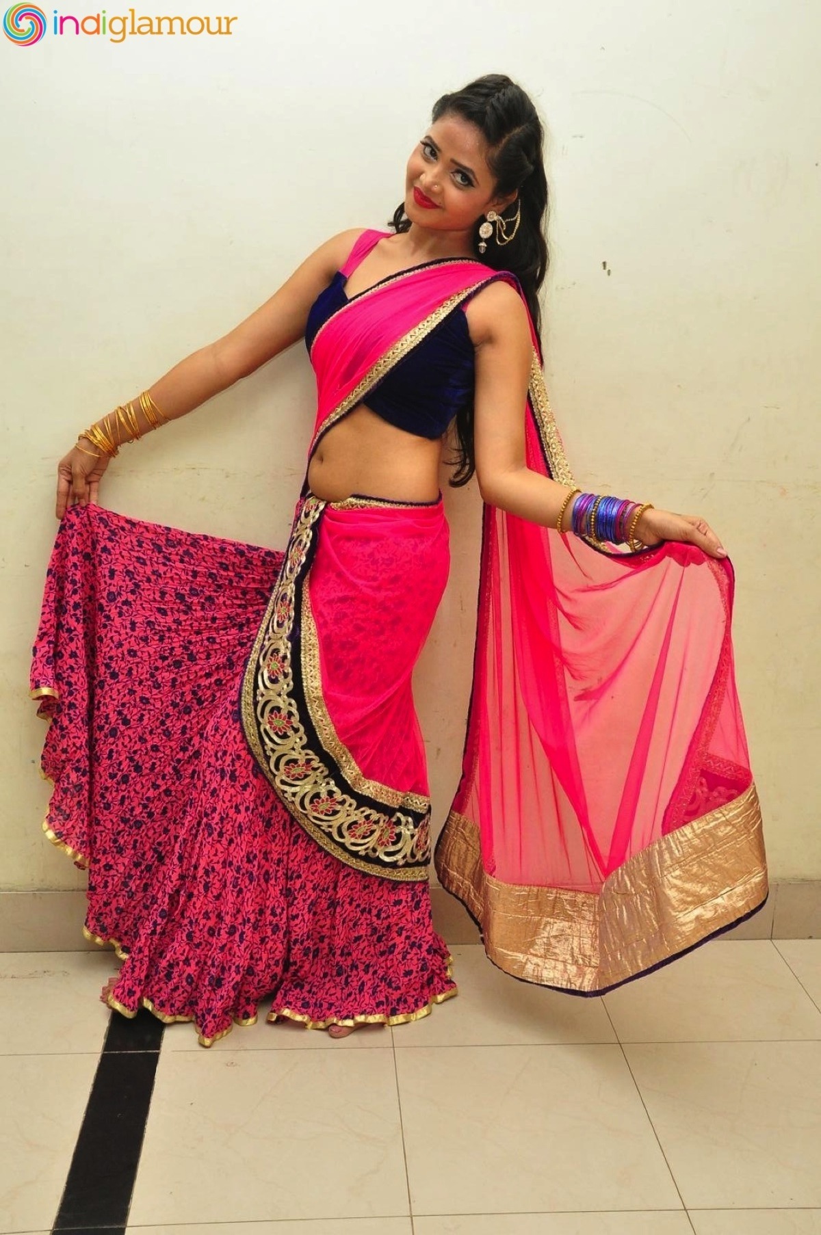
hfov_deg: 35.4
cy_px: 618
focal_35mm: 38
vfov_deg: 51.3
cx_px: 410
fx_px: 1286
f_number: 7.1
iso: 1600
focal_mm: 25
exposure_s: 1/125
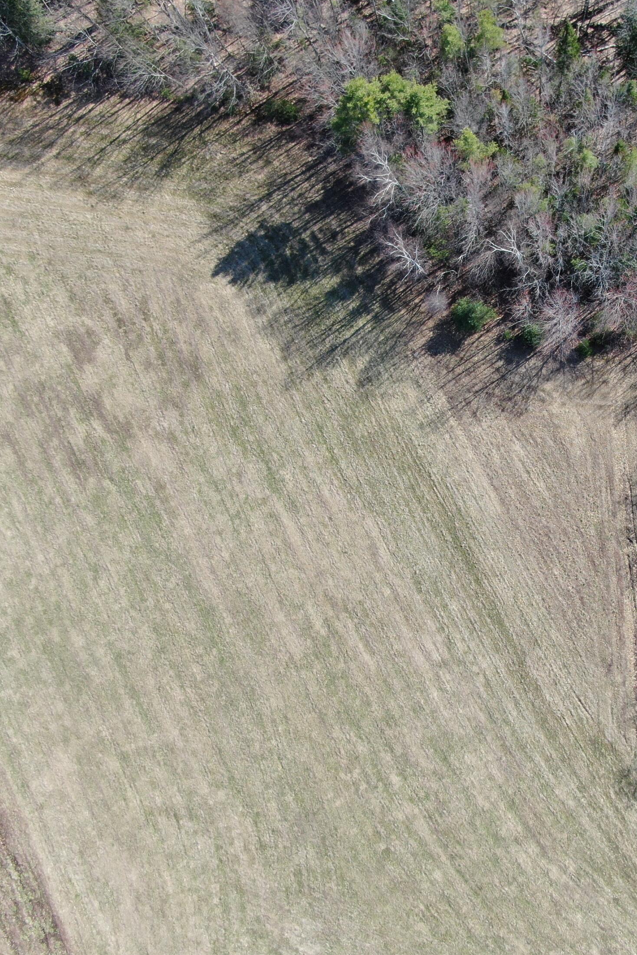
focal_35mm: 34
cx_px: 519
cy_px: 468
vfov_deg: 55.8
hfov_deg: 37.4
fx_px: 902
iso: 100
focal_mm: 4.39
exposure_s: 1/500
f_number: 2.8
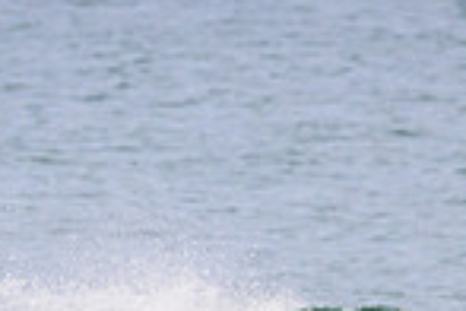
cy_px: 395
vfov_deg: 0.5
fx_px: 35750
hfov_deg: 0.7
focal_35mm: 2762
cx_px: 38
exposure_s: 1/2000
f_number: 11
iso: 1600
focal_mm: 700
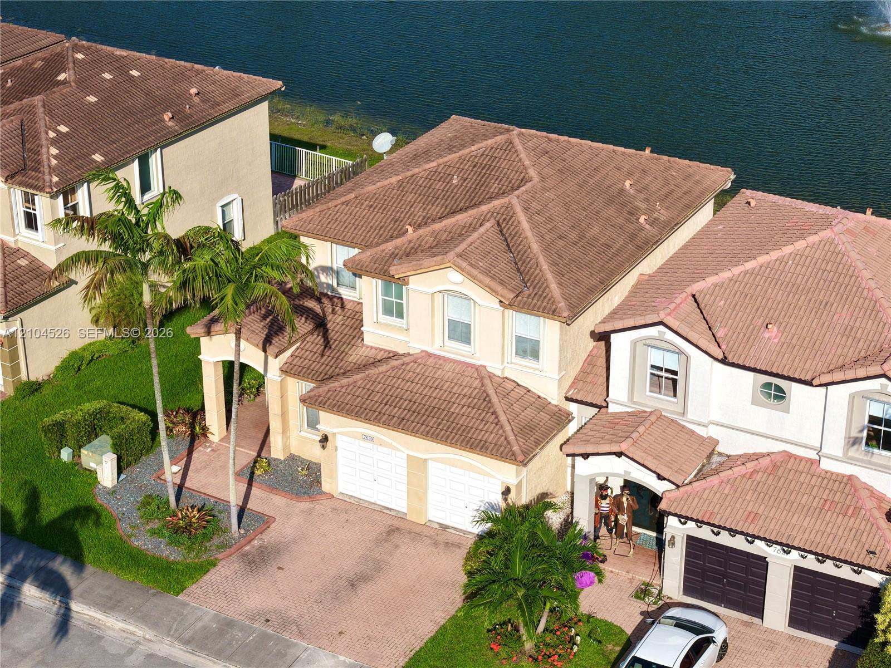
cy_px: 334
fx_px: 1802
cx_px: 446
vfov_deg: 21.0
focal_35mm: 70
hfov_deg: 27.8
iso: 200
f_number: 2.8
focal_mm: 19.35
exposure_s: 1/3200
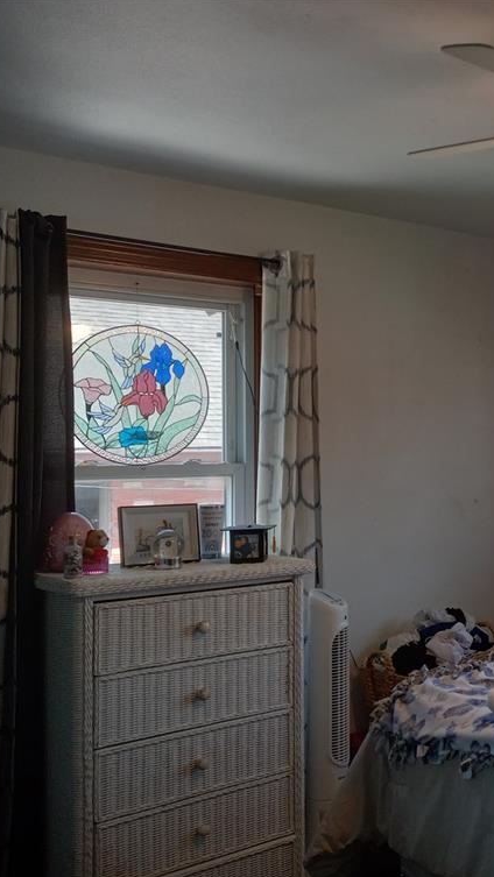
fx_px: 931
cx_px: 584
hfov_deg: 26.6
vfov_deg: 50.5
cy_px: 443
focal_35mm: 40
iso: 64
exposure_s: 1/120
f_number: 1.8
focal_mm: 3.94
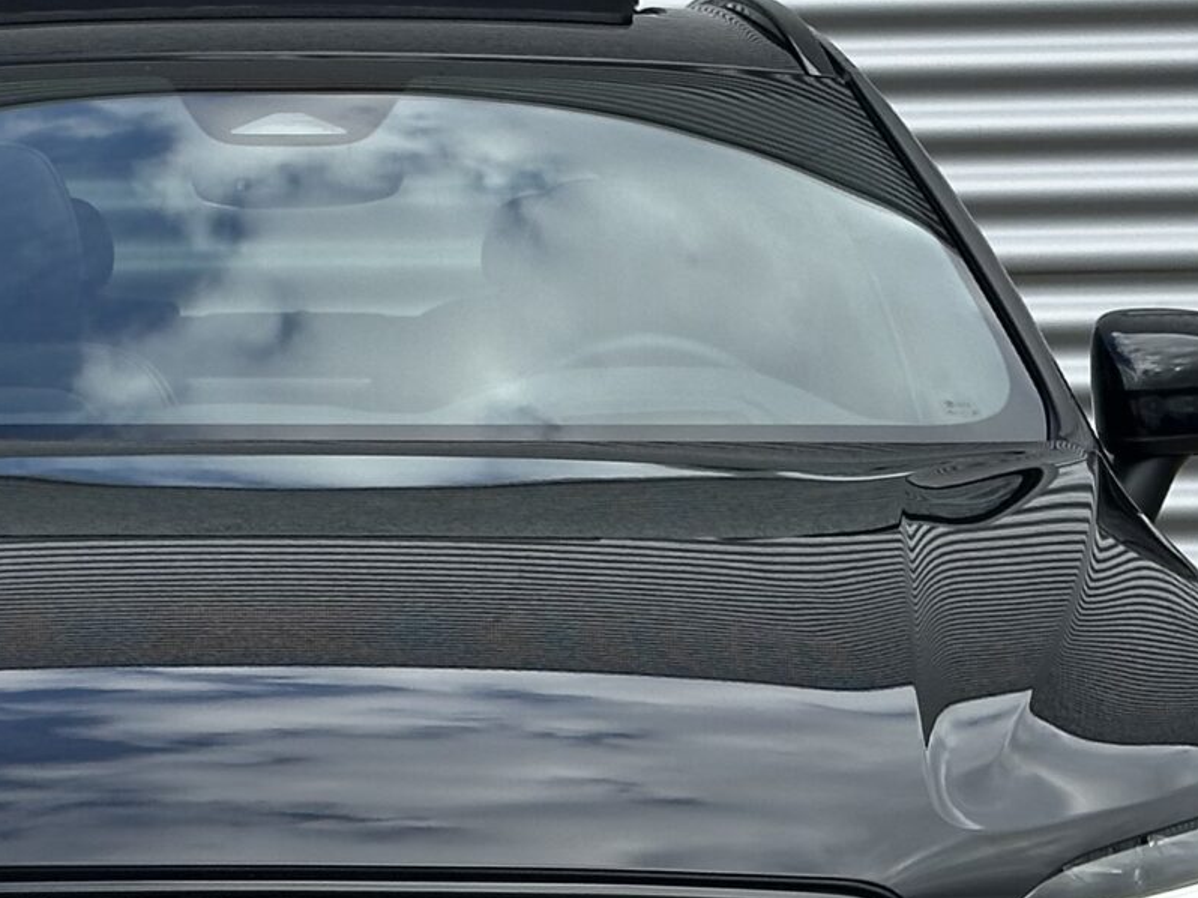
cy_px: 787
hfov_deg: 12.8
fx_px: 5328
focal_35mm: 154
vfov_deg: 9.6
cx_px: 257
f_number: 1.78
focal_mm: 6.86
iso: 64
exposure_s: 1/1517
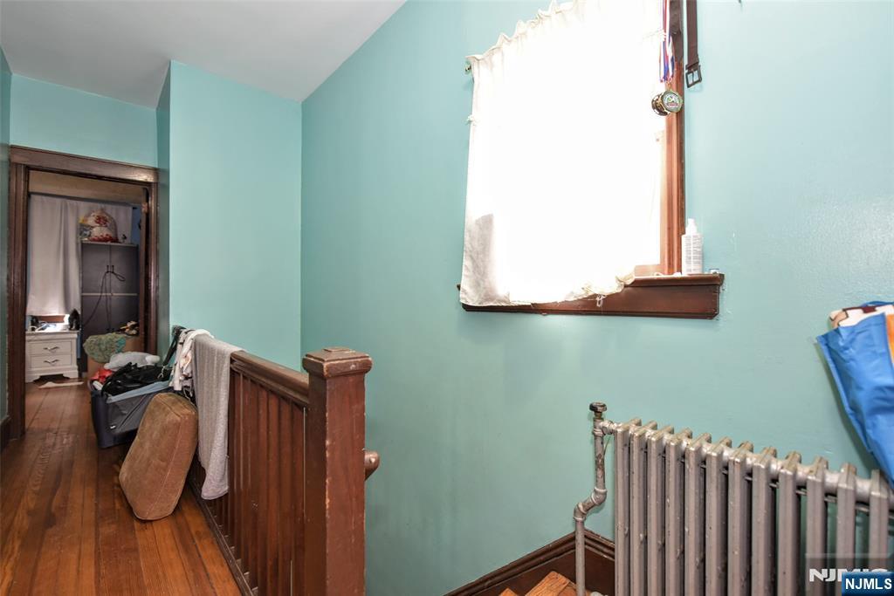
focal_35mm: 16
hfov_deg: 96.7
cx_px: 447
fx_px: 397
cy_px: 298
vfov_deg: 73.8
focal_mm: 16
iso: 800
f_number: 3.2
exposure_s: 1/60
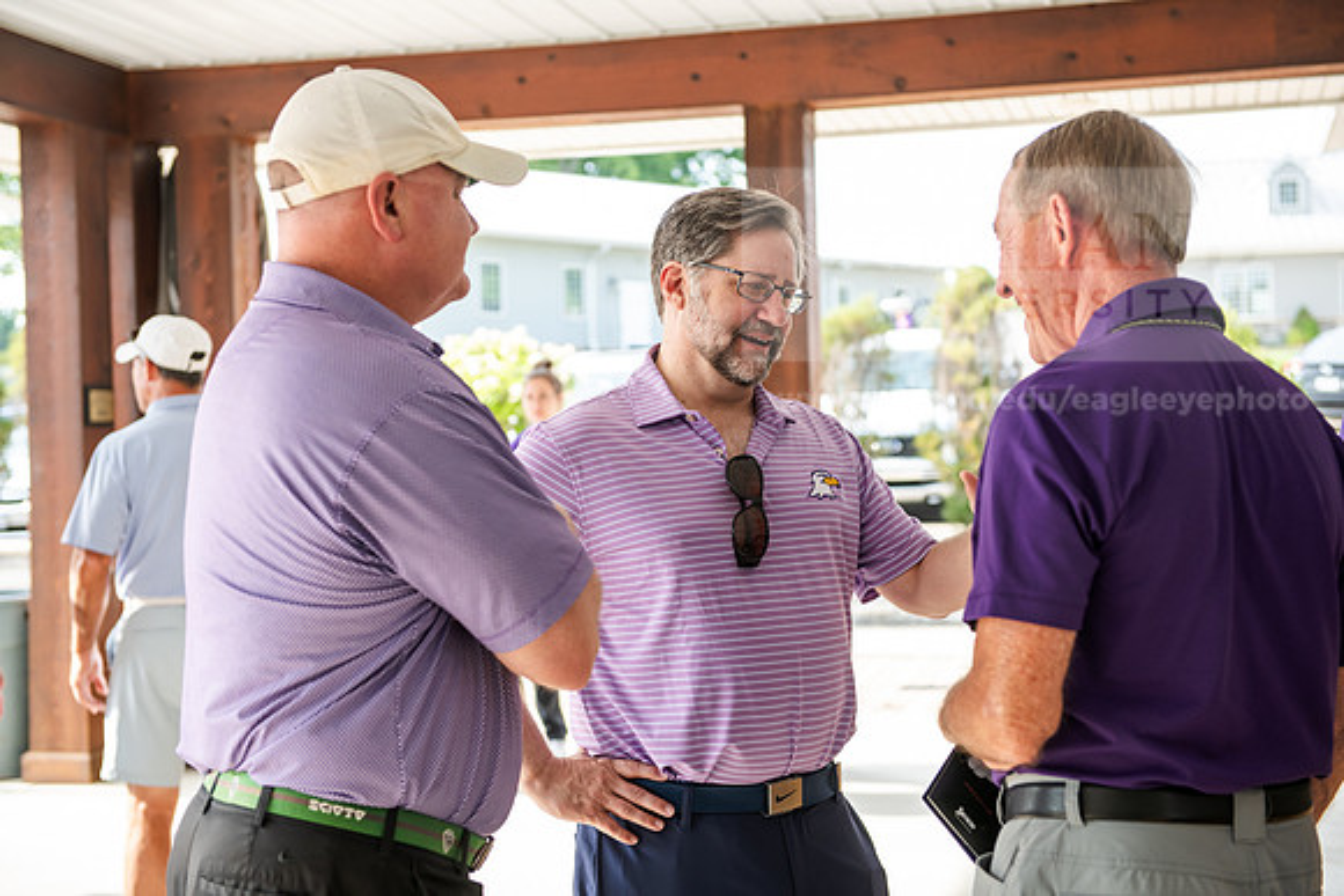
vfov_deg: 24.6
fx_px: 2054
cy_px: 448
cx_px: 672
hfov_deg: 36.2
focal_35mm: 55
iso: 320
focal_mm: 55
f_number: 3.5
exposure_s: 1/320
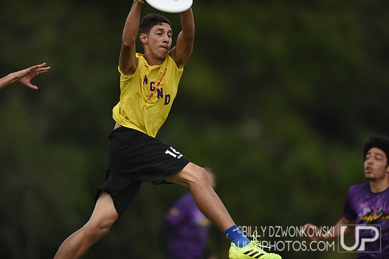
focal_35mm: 400
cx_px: 194
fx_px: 4320
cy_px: 130
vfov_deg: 3.4
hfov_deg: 5.2
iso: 160
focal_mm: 400
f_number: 2.8
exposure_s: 1/2000
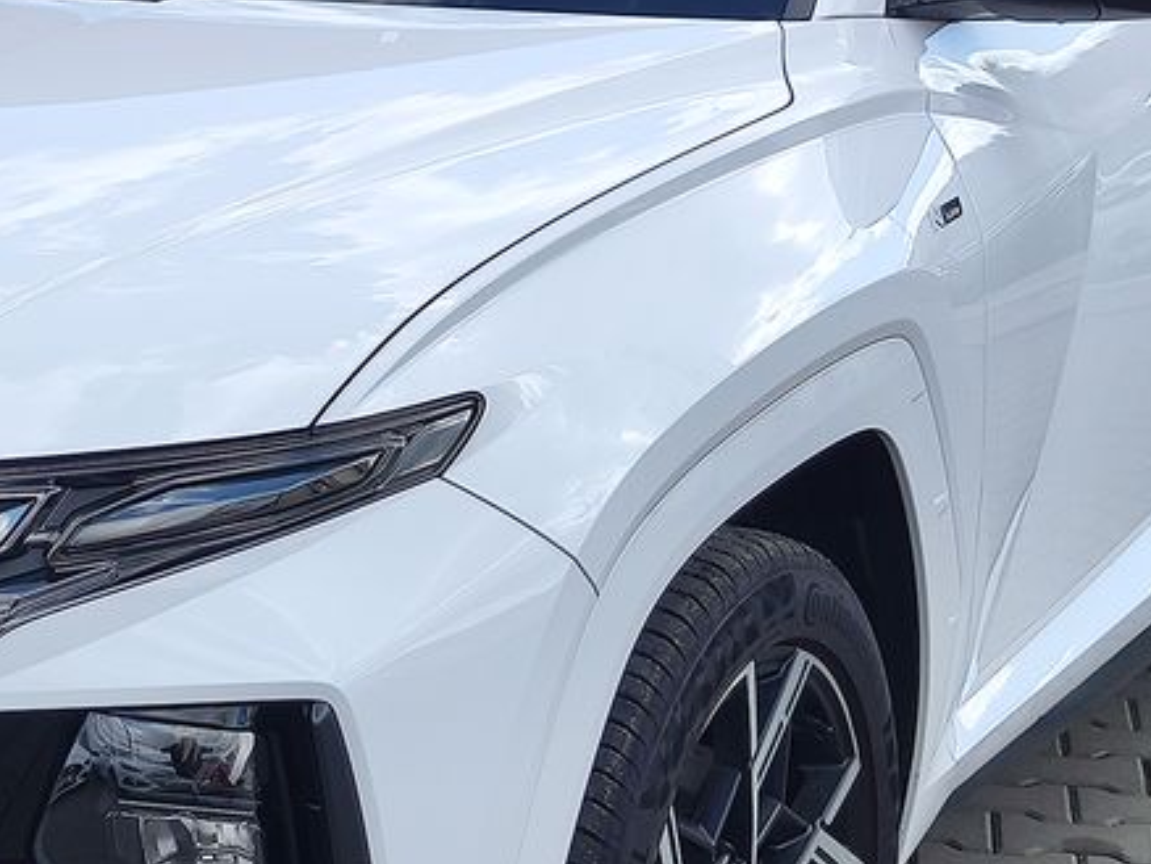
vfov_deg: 23.3
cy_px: 433
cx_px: 142
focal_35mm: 63
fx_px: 2096
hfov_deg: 29.6
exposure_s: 1/490
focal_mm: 7.01
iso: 50
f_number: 1.69
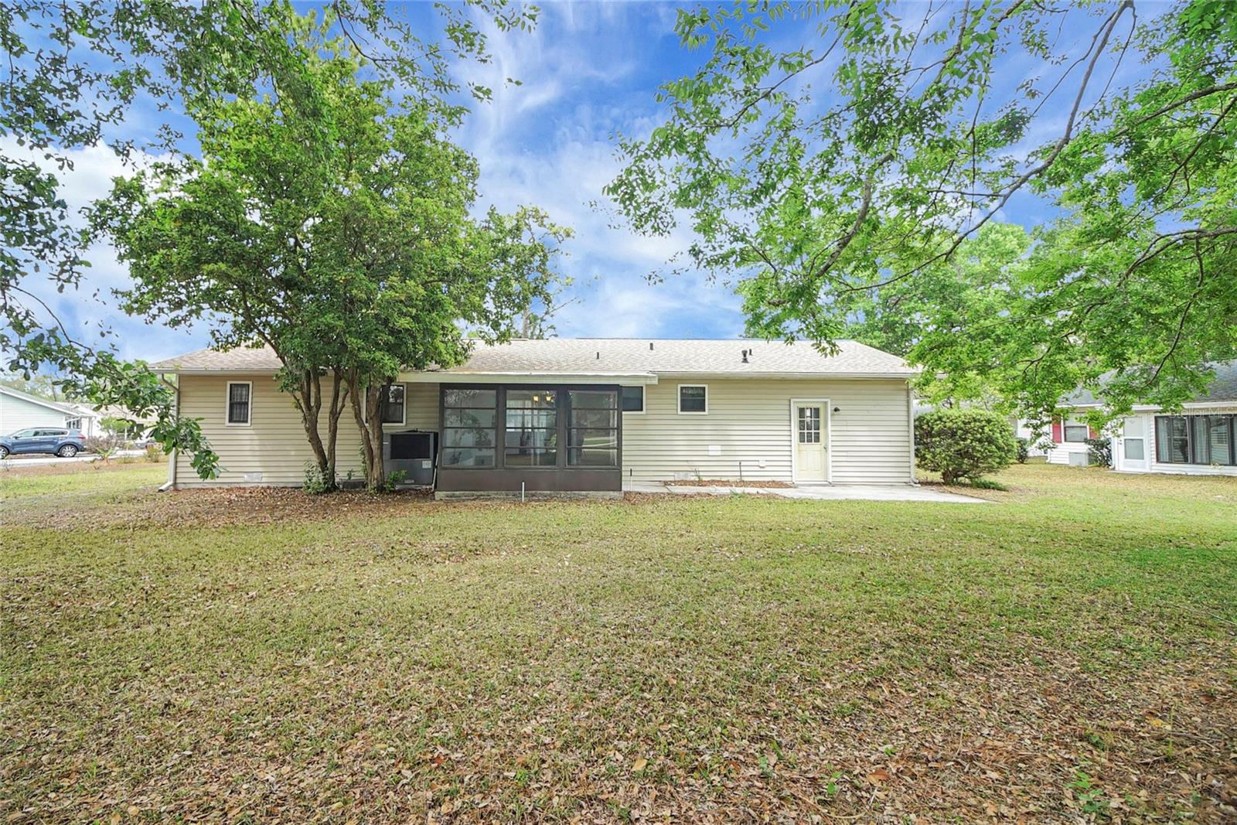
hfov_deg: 100.4
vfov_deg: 77.3
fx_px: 515
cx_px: 618
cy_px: 412
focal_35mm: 15
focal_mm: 10
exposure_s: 1/320
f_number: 5
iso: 500
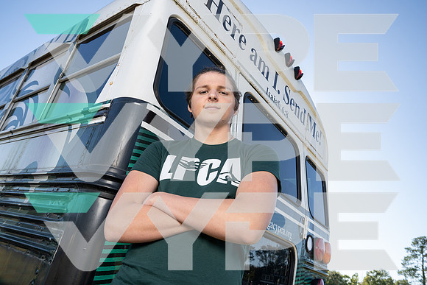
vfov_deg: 49.6
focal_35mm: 26
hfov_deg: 69.4
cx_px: 214
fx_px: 308
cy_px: 142
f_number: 8
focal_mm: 26
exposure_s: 1/250
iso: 320
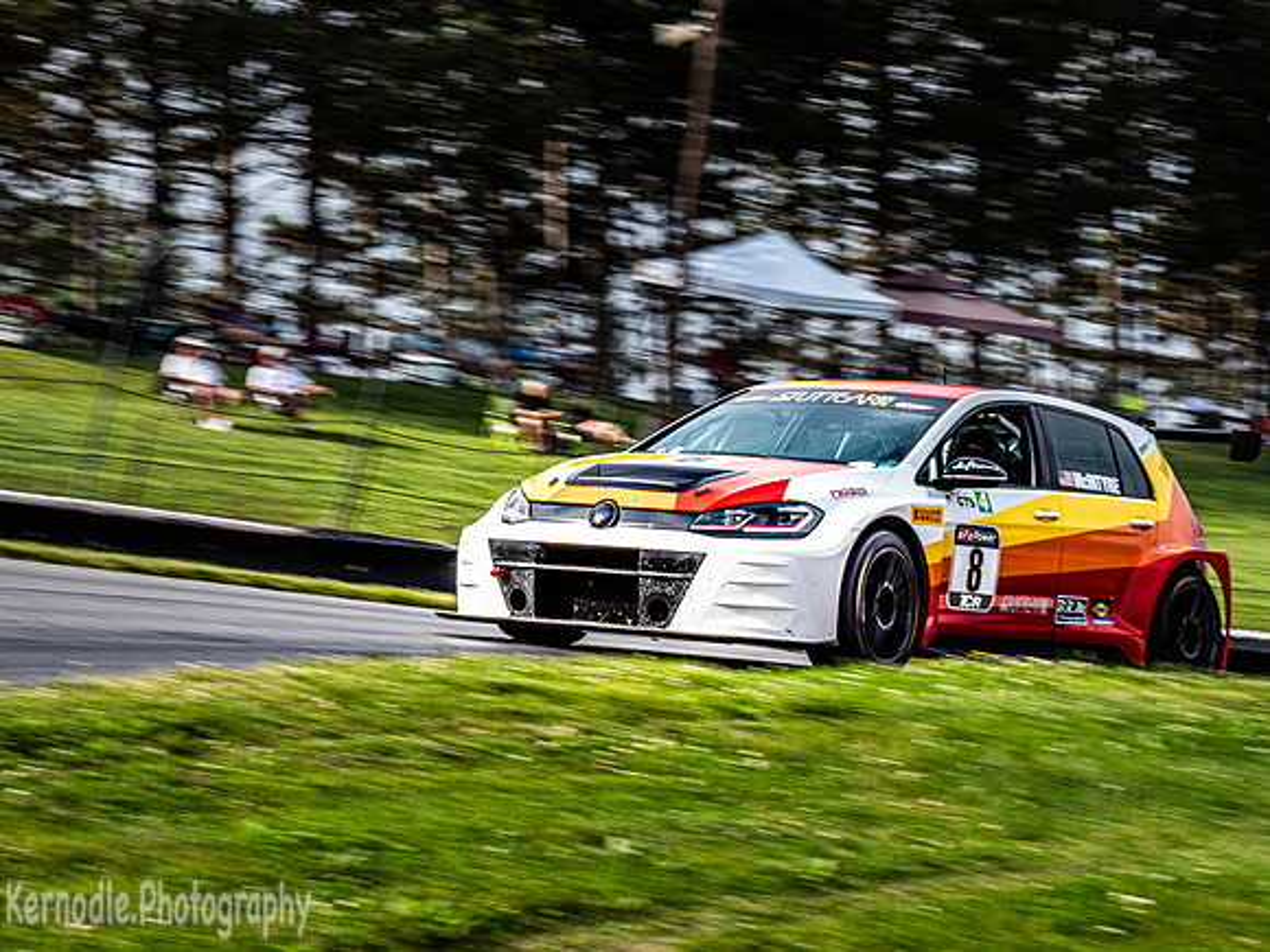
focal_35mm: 126
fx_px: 4607
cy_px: 428
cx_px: 700
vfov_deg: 11.8
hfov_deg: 15.7
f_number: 11
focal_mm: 57
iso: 200
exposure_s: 1/125
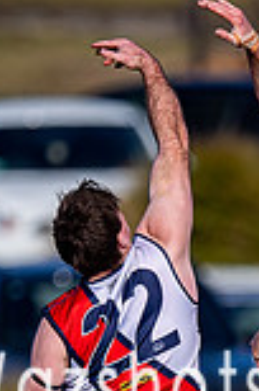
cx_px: 346
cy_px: 409
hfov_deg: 0.5
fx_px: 28367
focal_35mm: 2617
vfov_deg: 0.8
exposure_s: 1/2000
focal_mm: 500
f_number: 4
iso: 110
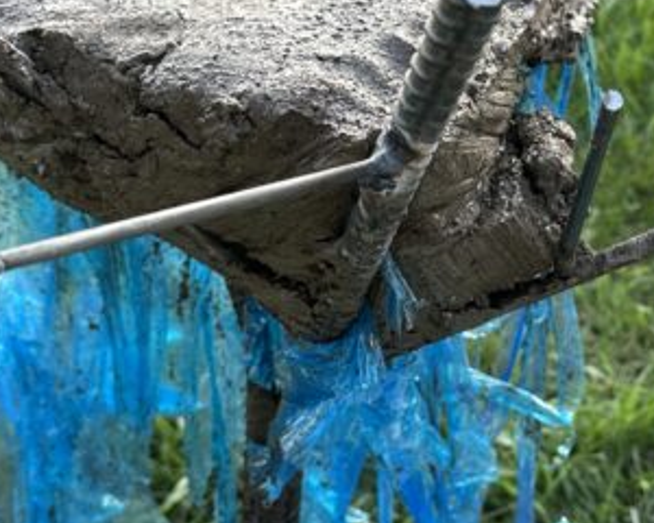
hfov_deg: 23.8
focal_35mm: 80
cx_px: 368
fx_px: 1548
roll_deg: -3.9
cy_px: 227
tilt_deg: -33.5
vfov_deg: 19.2
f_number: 1.78
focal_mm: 6.86
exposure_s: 1/130
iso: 64
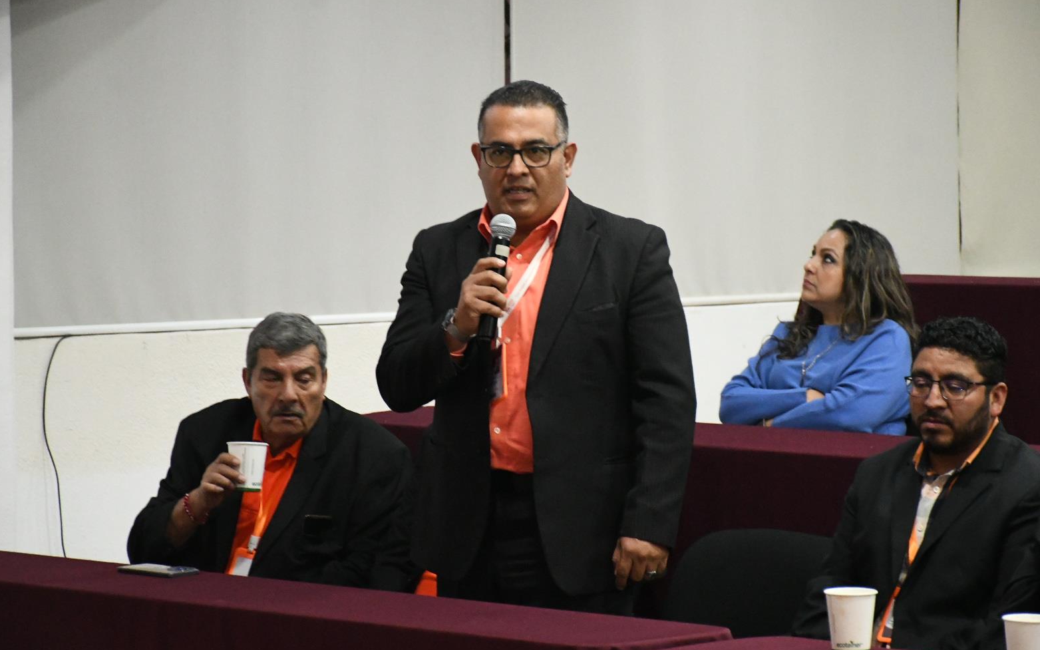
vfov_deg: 8.7
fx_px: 4252
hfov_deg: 13.9
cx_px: 536
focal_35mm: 150
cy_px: 310
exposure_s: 1/100
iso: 8000
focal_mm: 95
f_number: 5.3
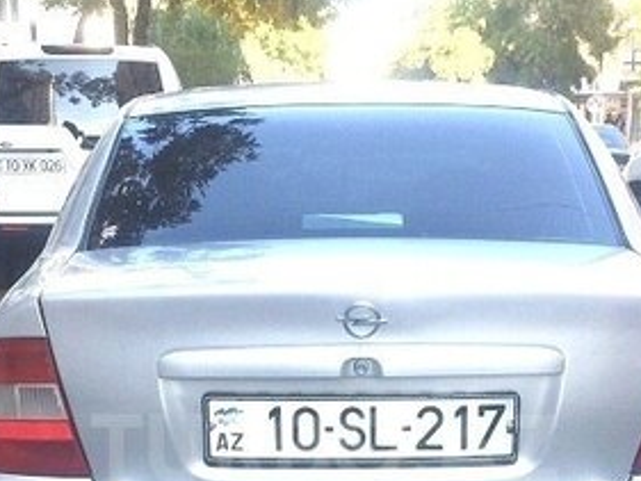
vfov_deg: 21.1
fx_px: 1260
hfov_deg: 28.5
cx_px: 324
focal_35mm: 68
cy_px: 448
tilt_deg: -15.9
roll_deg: +0.0
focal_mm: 4.15
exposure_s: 1/446
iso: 32
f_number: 2.2
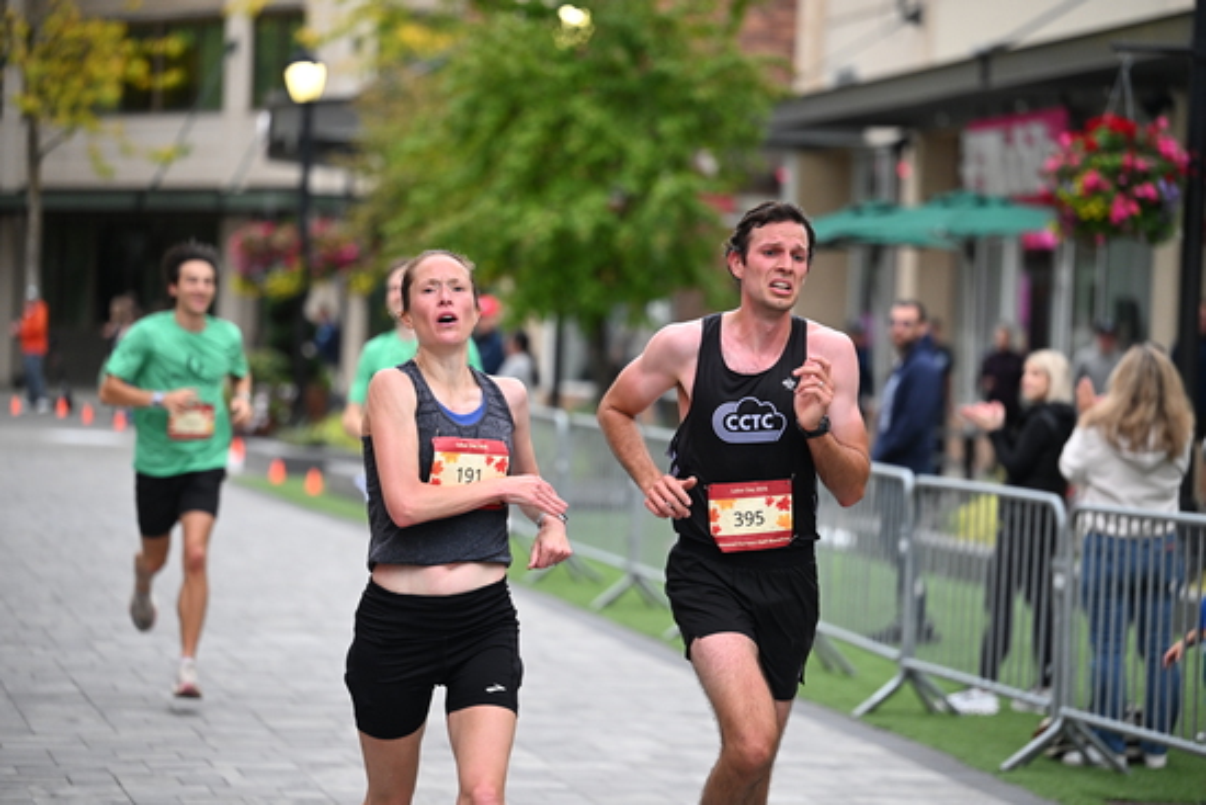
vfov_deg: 10.6
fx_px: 4356
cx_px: 603
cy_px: 402
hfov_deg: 15.8
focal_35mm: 130
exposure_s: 1/1250
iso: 1600
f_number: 2.8
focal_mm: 130
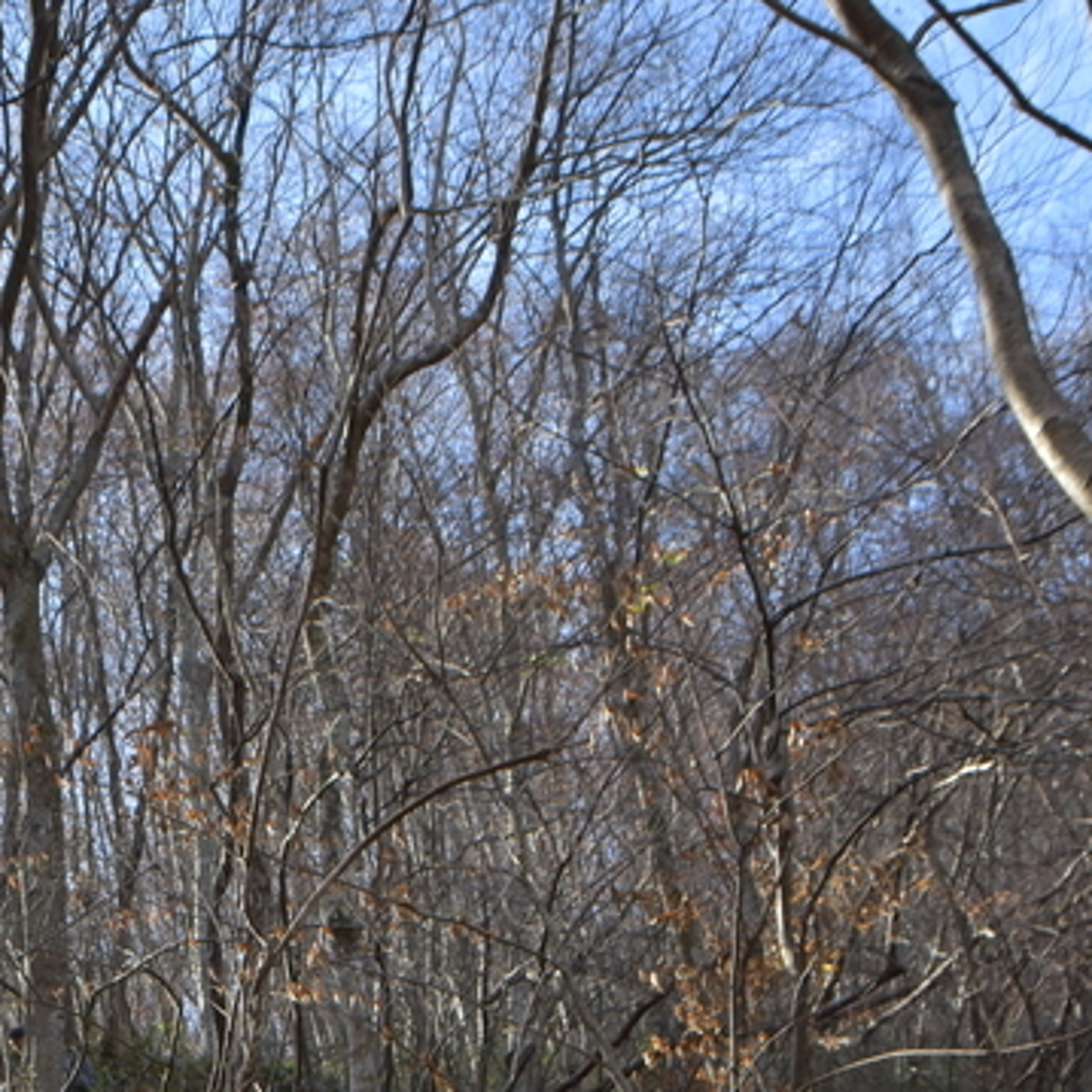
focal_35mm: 72
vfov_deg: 22.7
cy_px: 1144
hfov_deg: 22.4
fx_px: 2585
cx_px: -140
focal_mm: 17
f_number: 5.6
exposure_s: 1/125
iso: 125
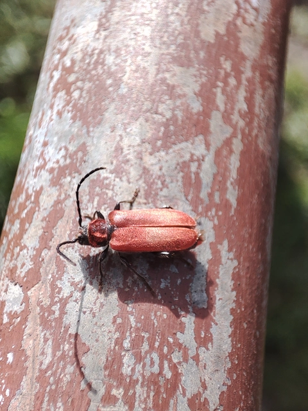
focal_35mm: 23
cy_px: 206
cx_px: 154
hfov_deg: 58.9
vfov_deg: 73.9
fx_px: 273
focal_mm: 4.03
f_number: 2.4
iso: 50
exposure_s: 1/704
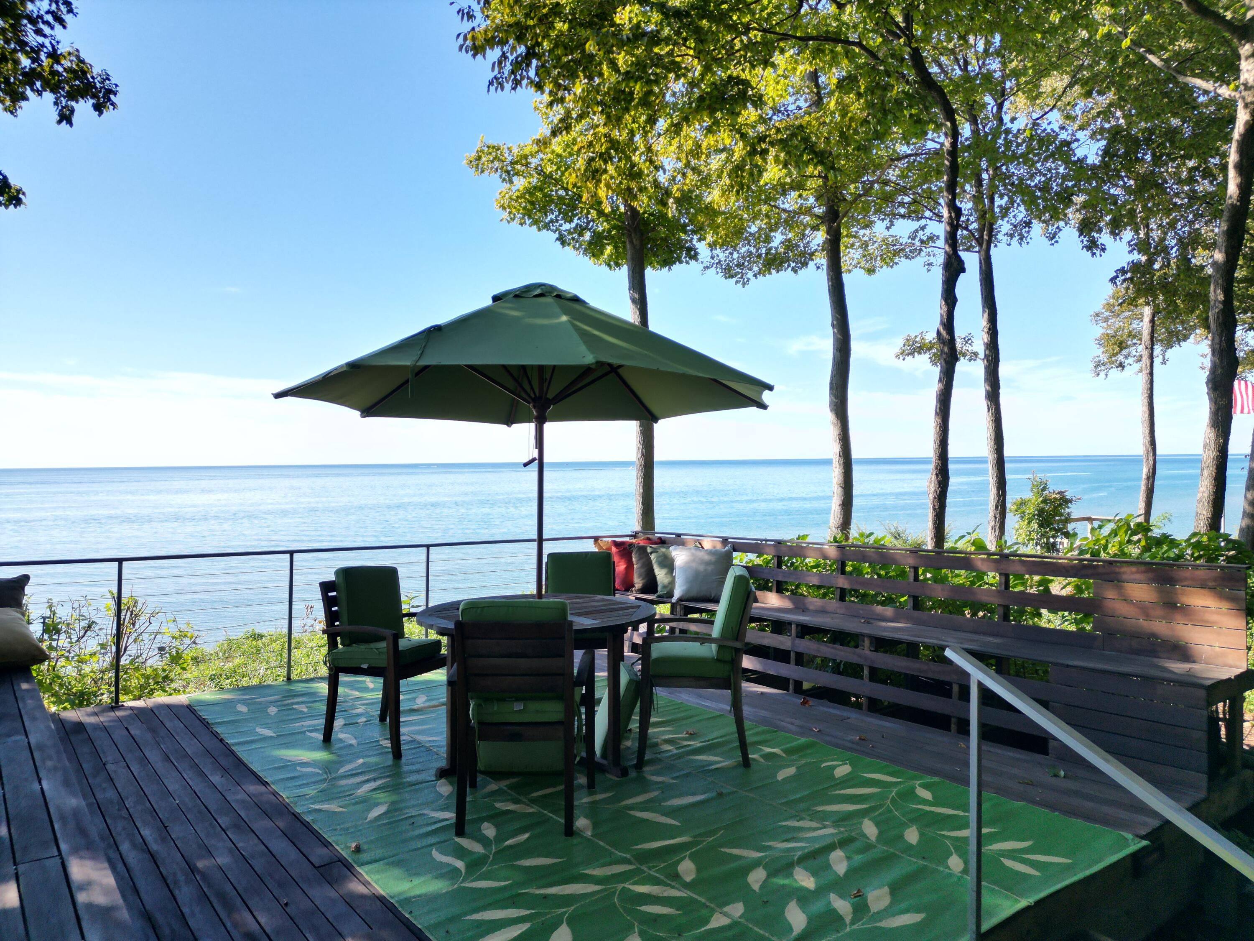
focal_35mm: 24
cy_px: 470
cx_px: 627
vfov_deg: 56.8
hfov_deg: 71.6
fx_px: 869
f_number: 1.7
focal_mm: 6.72
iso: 100
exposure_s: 1/1500
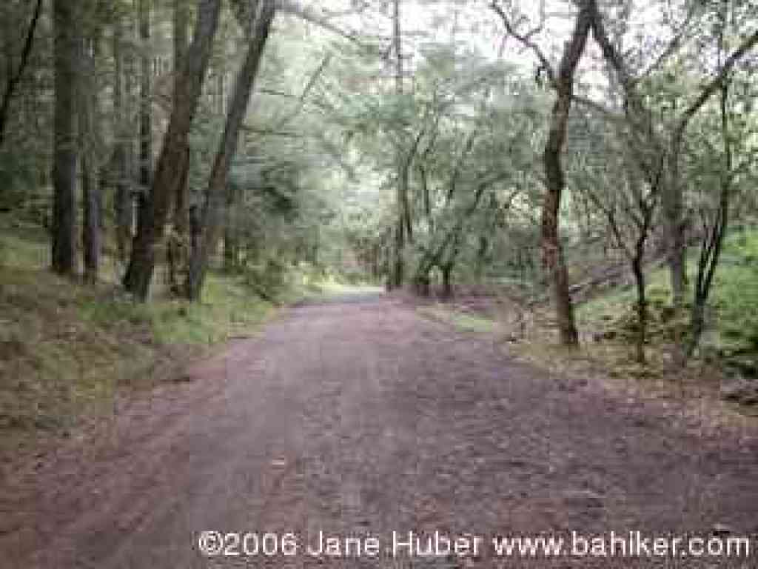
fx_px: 745
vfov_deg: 41.8
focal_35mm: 34
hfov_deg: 54.0
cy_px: 284
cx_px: 379
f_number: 2.8
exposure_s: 1/43.7
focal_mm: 8.9
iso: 100
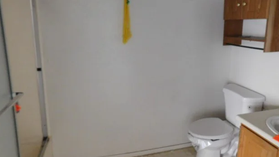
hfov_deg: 71.9
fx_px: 192
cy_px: 61
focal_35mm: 26
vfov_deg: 44.1
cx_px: 142
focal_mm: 4
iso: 560
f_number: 3
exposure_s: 1/8
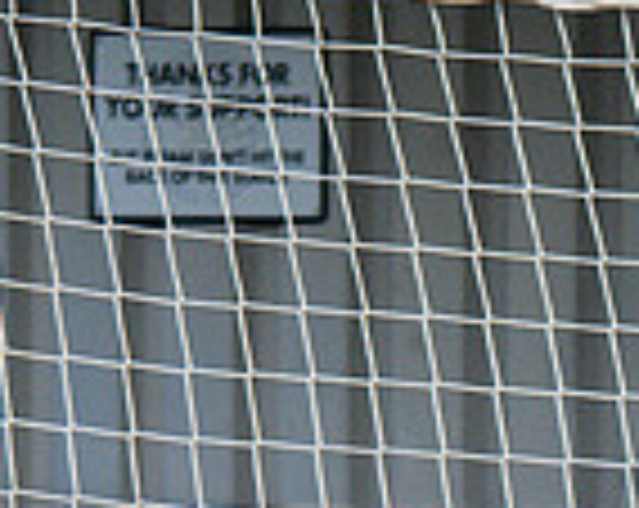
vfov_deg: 0.5
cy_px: 1038
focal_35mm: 2881
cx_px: 810
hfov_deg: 0.7
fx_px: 54373
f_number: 2.8
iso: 125
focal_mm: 300
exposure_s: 1/1600
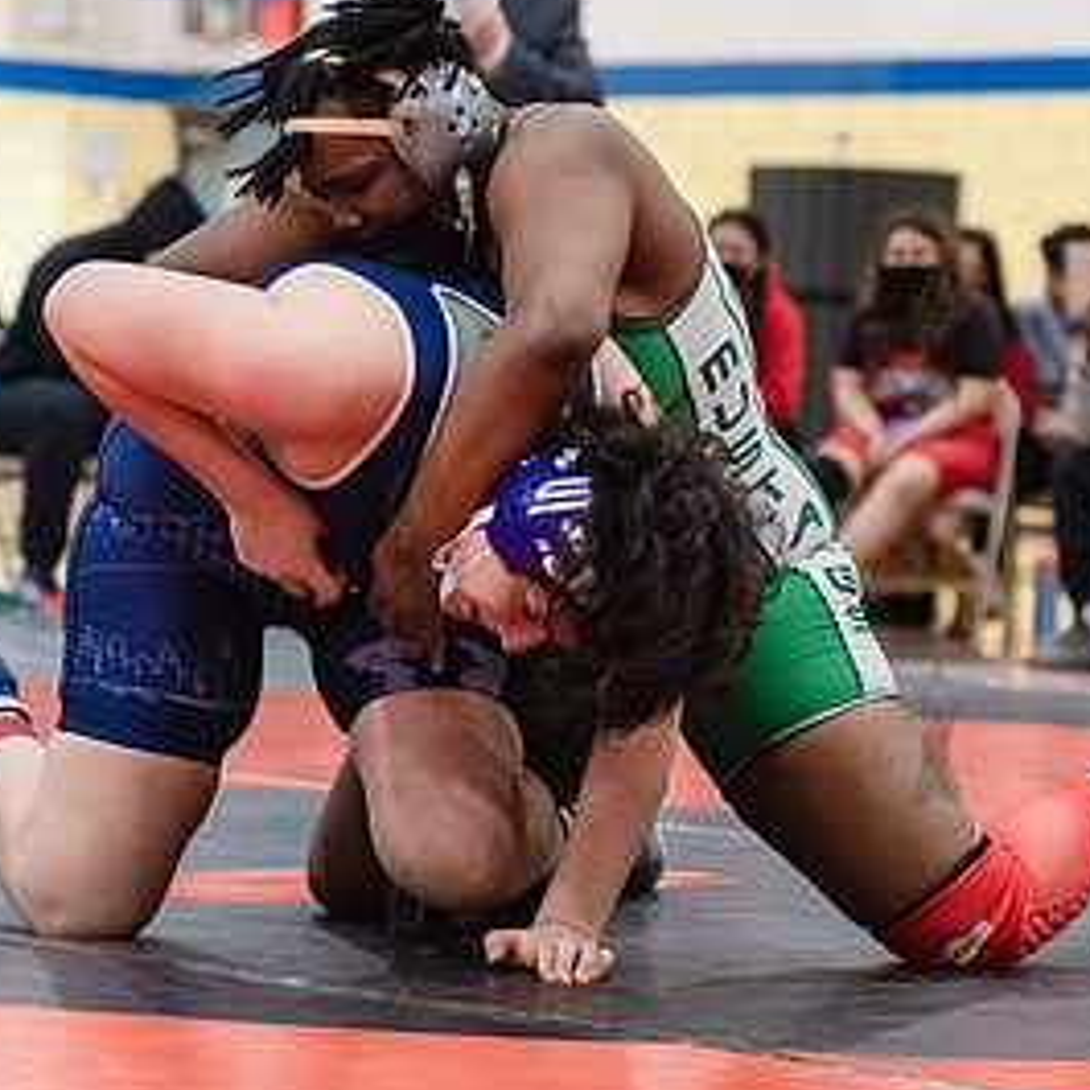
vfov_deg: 11.7
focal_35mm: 149
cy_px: 533
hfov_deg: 11.7
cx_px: 403
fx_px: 5308
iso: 4000
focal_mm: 80
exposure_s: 1/400
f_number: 3.5
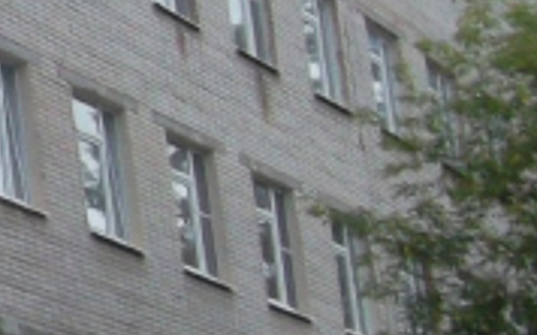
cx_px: -1011
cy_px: -92
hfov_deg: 8.6
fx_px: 3057
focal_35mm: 209
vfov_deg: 6.2
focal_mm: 4.9
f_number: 3.5
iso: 80
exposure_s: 1/180
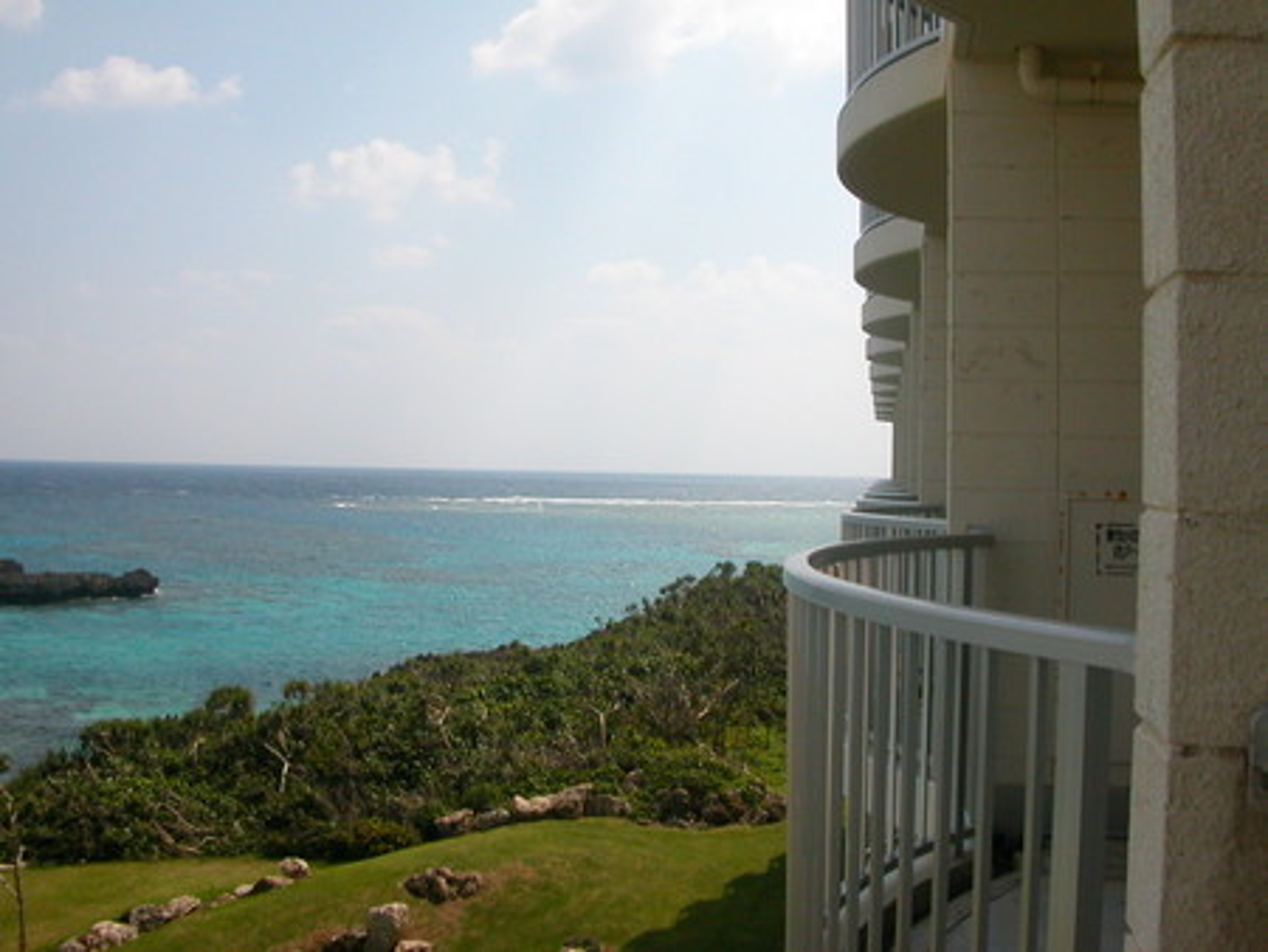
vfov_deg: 38.7
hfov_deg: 50.1
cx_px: 634
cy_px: 476
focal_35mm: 37
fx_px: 1356
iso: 100
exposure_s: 1/1101
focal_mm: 5.6
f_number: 4.5
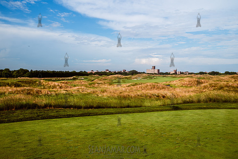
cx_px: 119
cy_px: 80
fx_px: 231
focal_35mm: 35
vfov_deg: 37.9
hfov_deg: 54.4
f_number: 7.1
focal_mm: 35
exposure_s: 1/400
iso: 100
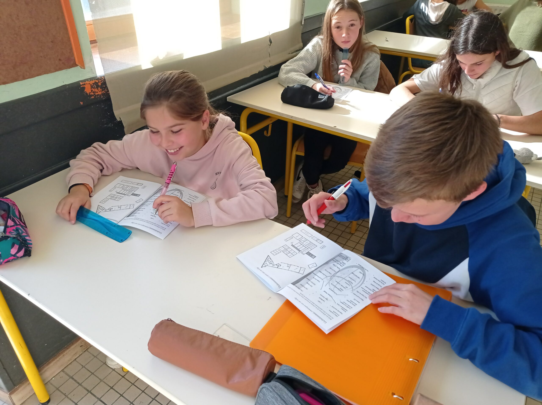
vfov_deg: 49.7
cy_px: 202
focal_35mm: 28
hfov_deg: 63.5
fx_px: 438
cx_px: 271
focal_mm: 4.74
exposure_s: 1/163
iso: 100
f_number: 1.79
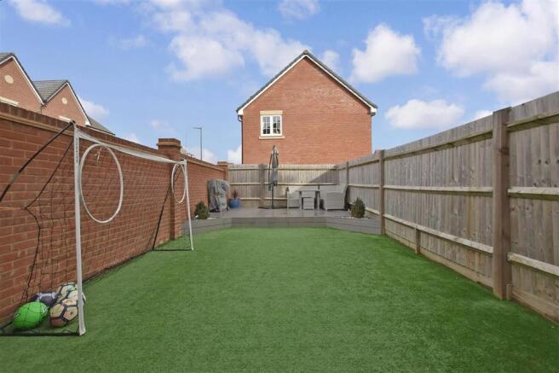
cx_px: 280
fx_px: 233
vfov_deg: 77.3
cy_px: 186
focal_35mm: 15
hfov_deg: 100.4
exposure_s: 1/320
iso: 400
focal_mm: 10
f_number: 9
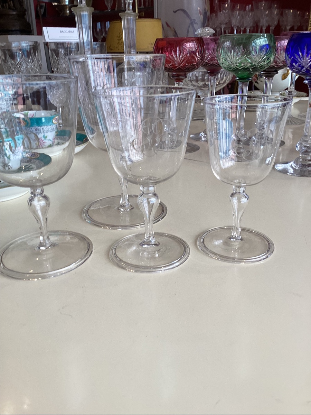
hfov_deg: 45.4
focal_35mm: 31
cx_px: 156
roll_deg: +1.1
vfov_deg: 58.4
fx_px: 371
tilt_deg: -23.3
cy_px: 208
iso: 64
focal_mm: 3.3
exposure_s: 1/50
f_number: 2.4
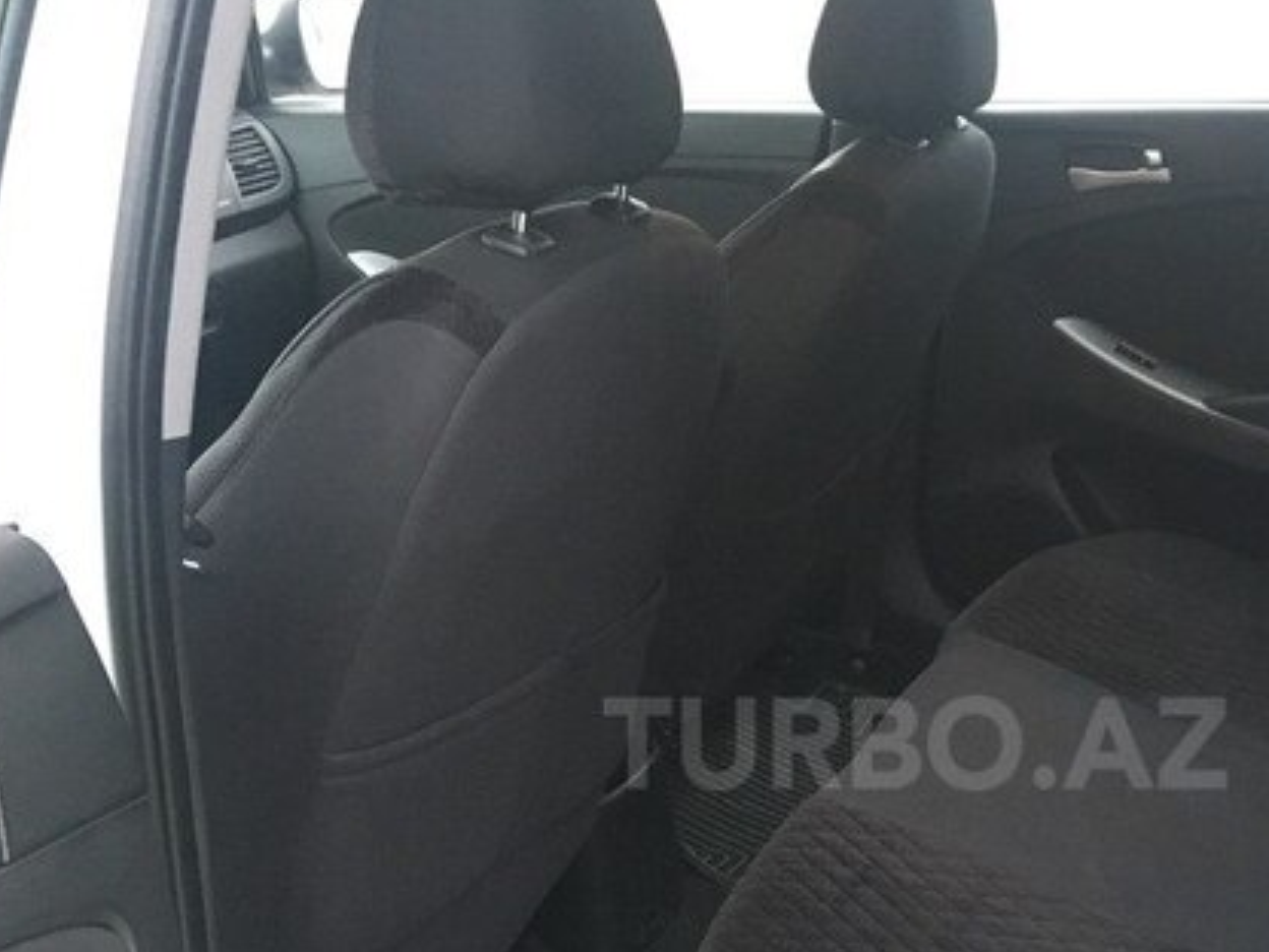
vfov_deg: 30.8
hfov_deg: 40.3
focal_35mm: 46
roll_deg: -0.4
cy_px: 743
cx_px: 915
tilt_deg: -25.5
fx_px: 1686
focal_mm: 4.15
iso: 200
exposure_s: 1/25
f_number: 2.2
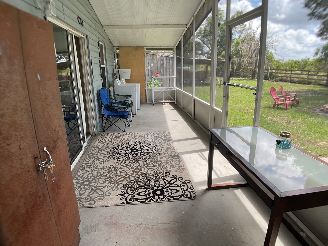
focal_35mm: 30
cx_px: 163
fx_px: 284
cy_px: 122
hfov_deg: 60.0
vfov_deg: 46.8
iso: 16
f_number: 1.8
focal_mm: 3
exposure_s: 1/188
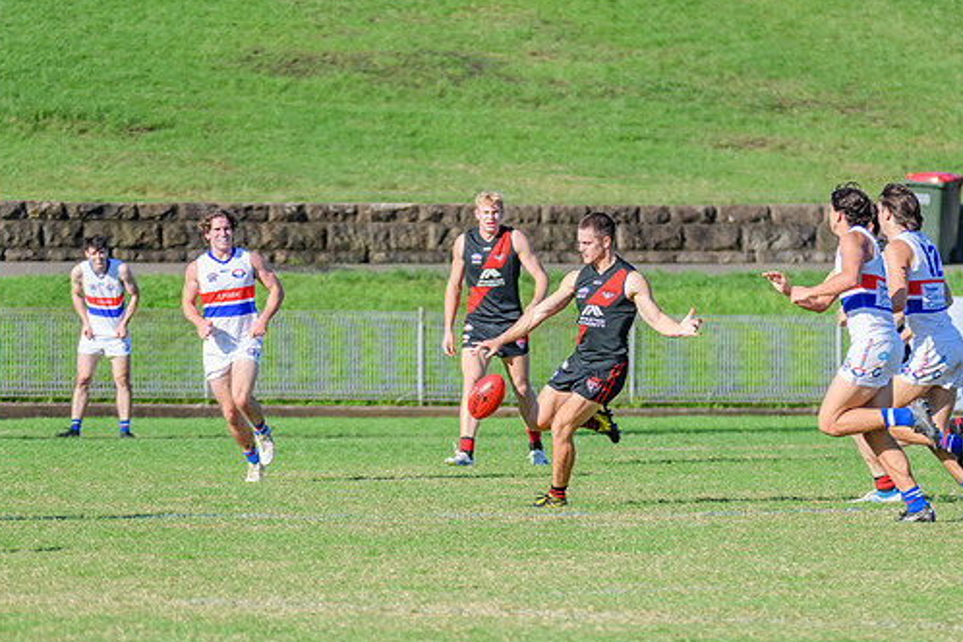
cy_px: 410
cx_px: 613
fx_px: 12063
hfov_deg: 4.6
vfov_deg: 3.0
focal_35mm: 451
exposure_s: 1/1600
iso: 640
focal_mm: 250
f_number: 7.1
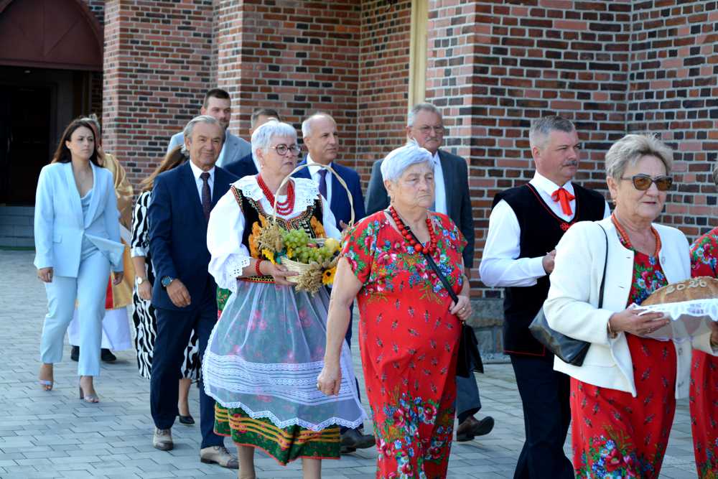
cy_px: 240
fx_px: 1556
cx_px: 359
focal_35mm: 78
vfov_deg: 17.5
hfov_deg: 26.0
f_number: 6.3
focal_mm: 52
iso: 200
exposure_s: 1/160
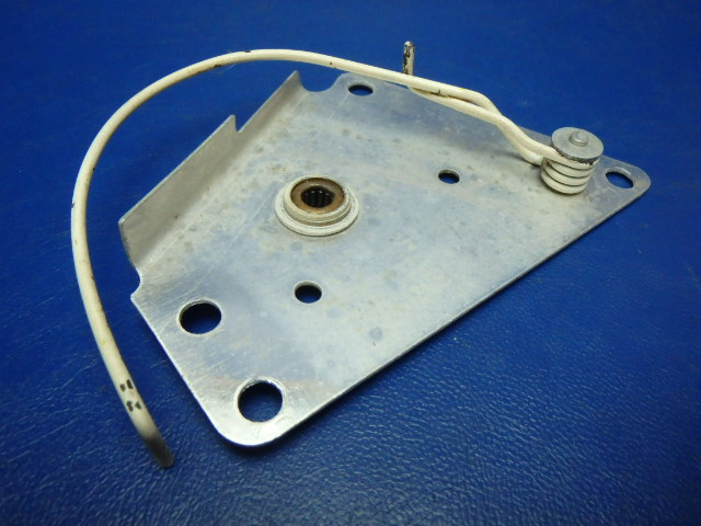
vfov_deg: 49.7
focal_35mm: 28
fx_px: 567
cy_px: 263
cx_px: 350
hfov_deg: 63.4
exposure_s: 1/100
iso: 800
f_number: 3.9
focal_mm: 5
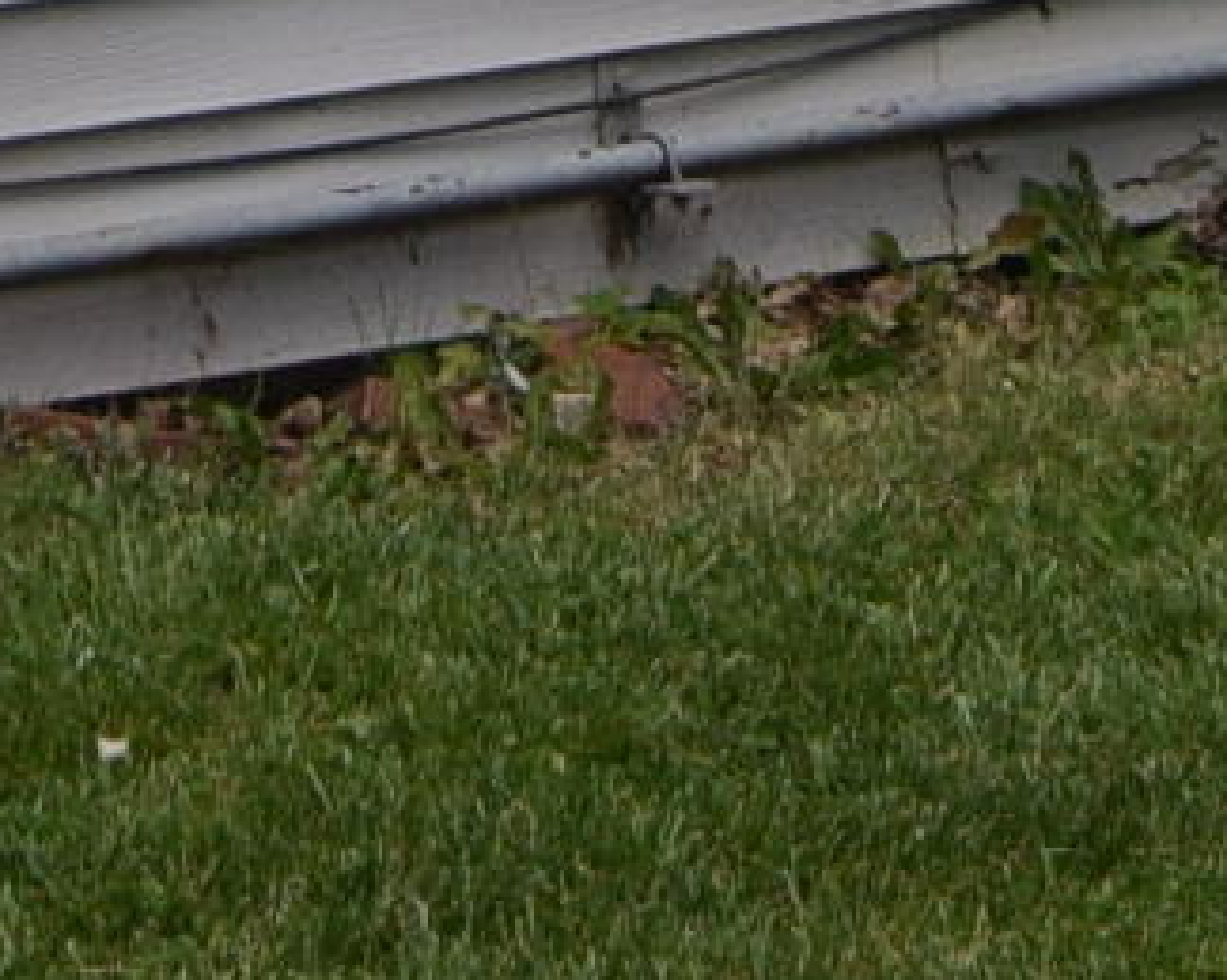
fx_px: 8495
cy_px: -1915
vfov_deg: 6.1
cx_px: -106
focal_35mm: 234
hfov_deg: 8.2
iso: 200
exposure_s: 1/320
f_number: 9
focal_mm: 18
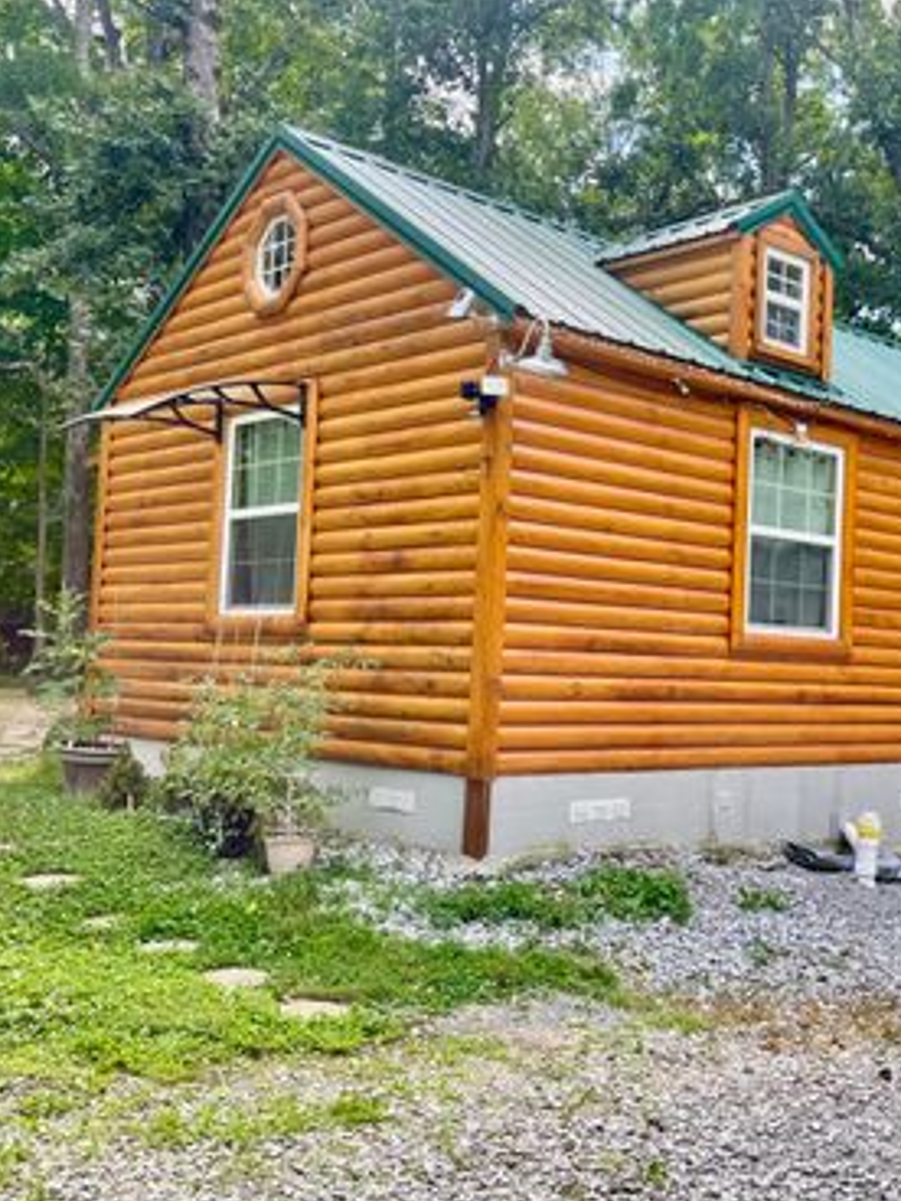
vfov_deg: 54.0
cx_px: 748
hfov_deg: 39.8
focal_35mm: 34
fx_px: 1180
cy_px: 605
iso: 32
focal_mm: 5.1
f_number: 1.6
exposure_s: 1/709
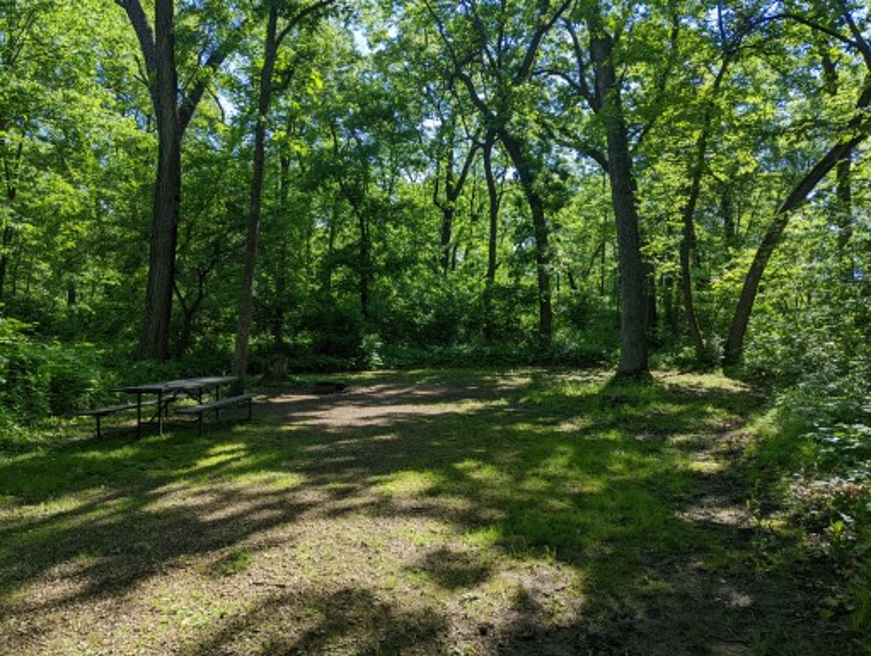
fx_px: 605
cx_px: 436
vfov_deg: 57.0
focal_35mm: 24
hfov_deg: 71.5
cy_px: 328
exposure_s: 1/430
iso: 39
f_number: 1.85
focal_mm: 6.81
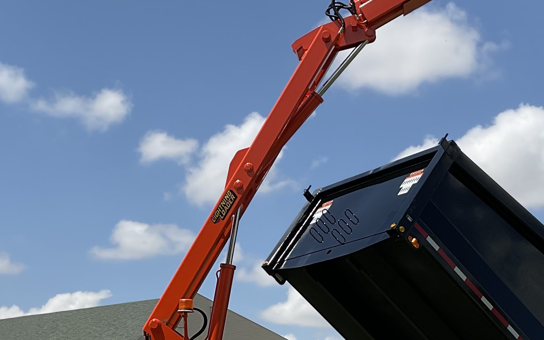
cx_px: 280
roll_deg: -0.3
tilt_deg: +11.0
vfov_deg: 17.2
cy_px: 299
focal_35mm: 75
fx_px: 1112
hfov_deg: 27.5
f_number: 1.8
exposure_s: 1/2427
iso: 16
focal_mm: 3
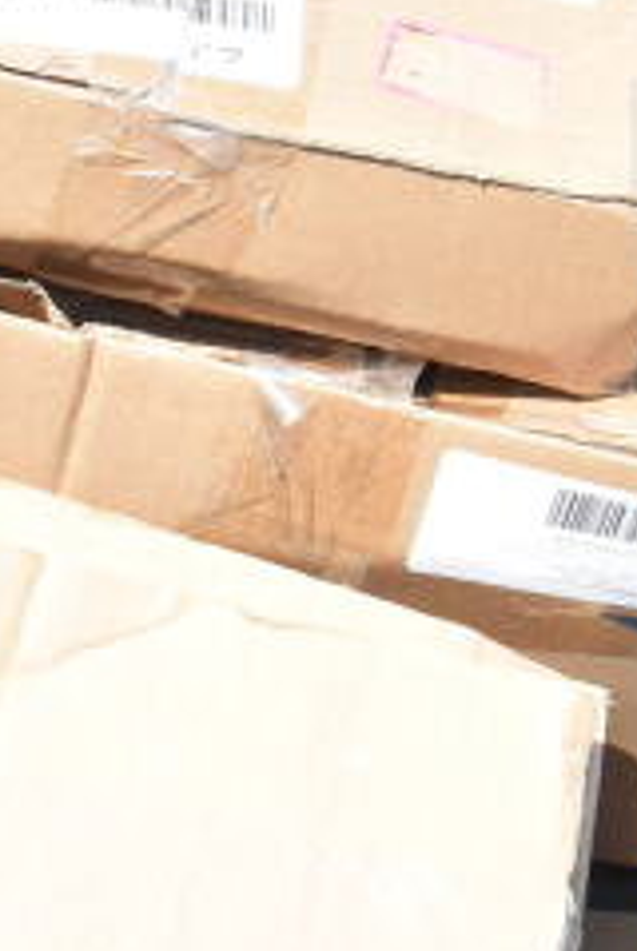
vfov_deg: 15.9
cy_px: -48
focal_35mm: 126
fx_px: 3334
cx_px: 1075
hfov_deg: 10.4
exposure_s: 1/800
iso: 1600
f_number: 14
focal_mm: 22
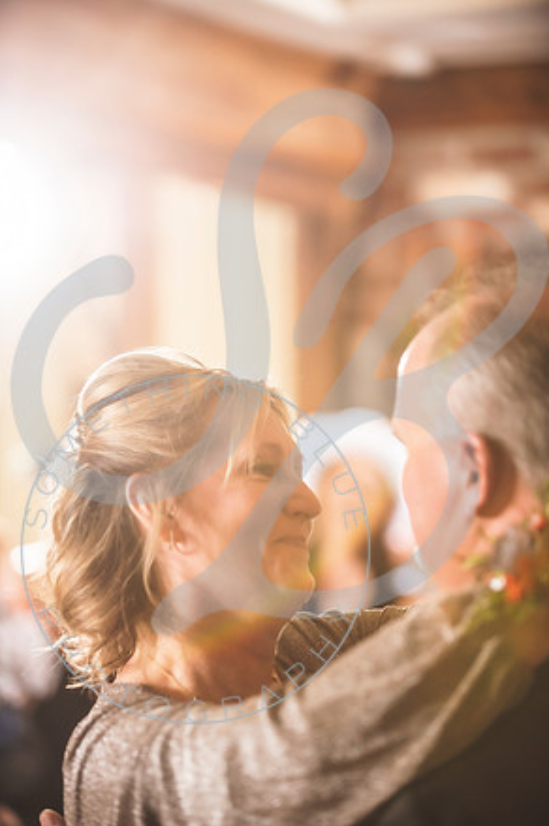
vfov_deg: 17.2
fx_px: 2726
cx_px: 280
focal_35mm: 119
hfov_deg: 11.5
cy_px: 406
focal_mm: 116
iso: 1250
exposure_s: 1/160
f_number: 2.8
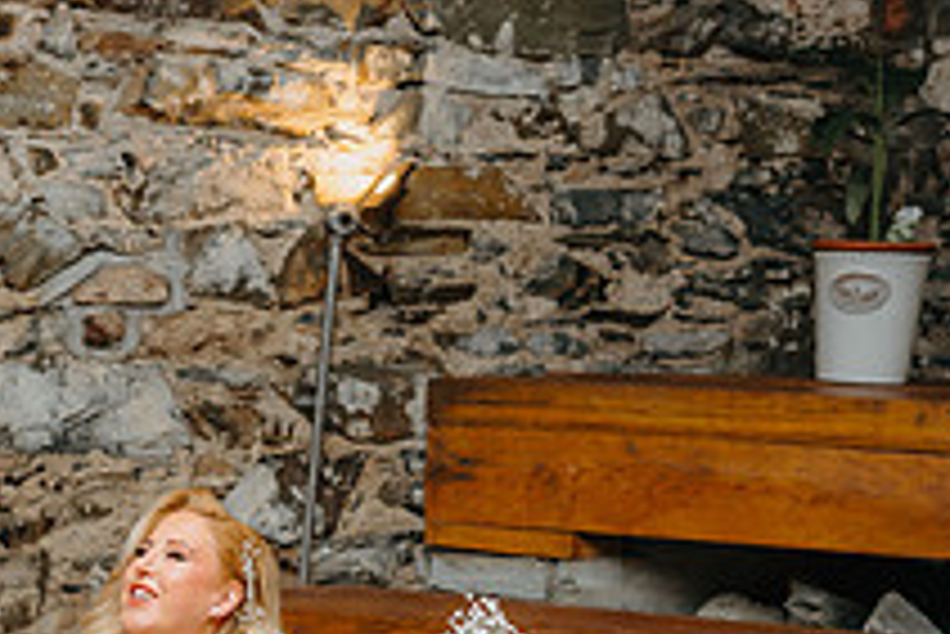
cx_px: -18
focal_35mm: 101
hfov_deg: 19.6
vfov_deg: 13.3
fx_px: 2667
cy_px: 686
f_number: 2
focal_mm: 35
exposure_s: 1/400
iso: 100
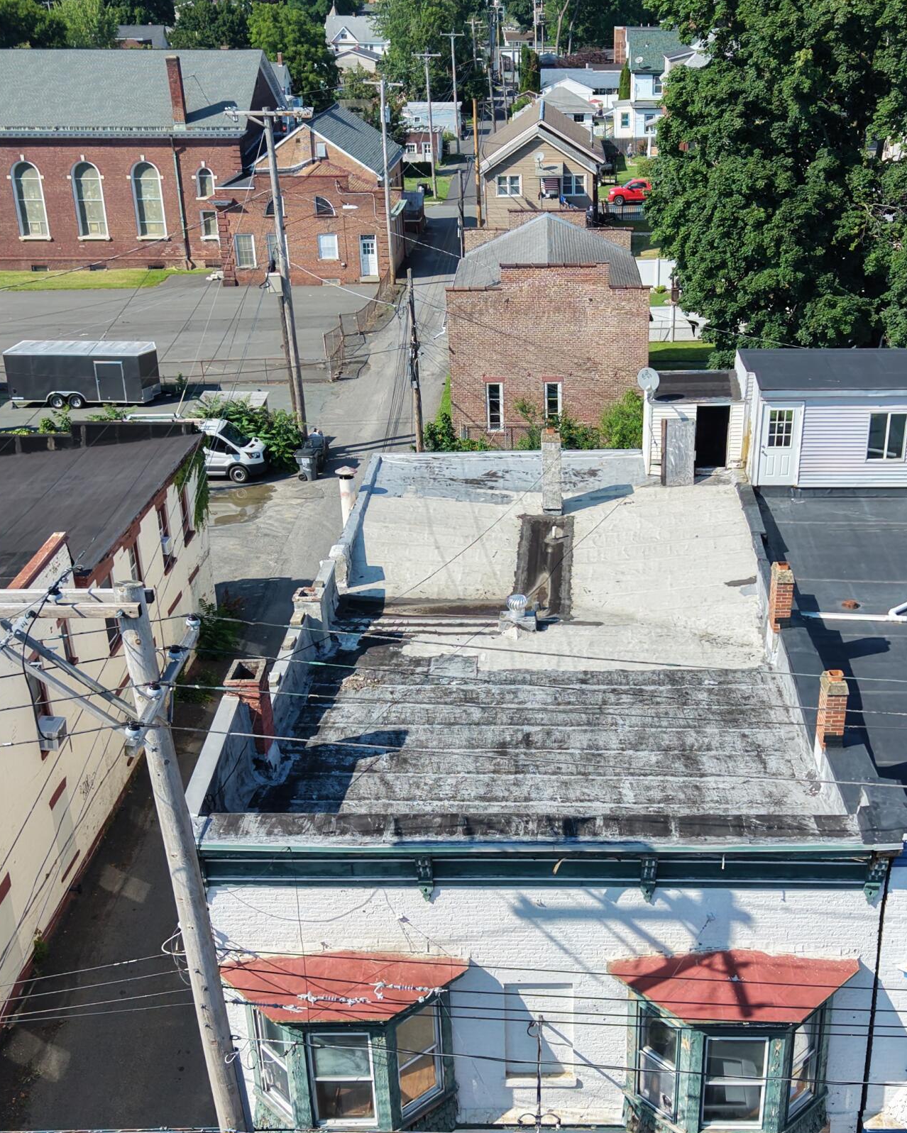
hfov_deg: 34.0
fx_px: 1476
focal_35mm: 44
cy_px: 667
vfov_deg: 41.9
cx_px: 566
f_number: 1.8
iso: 320
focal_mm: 8.67
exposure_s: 1/5000
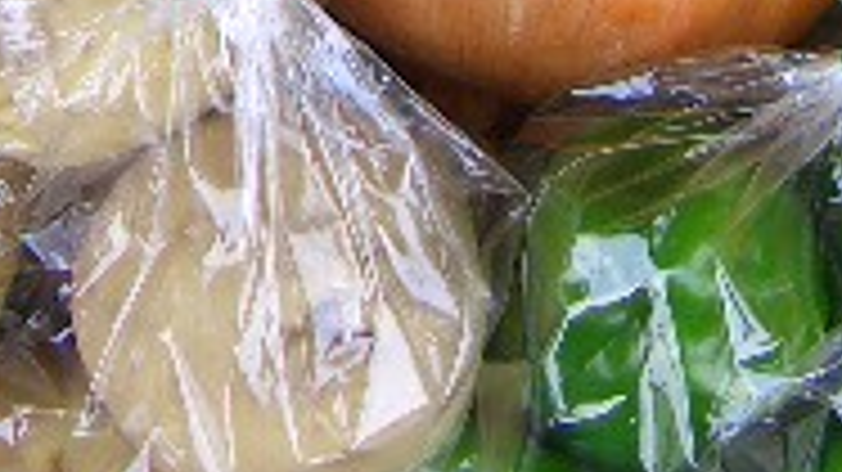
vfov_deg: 7.1
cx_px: 441
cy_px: -566
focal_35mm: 164
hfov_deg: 13.1
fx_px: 3660
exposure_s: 1/160
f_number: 3
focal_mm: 9.2
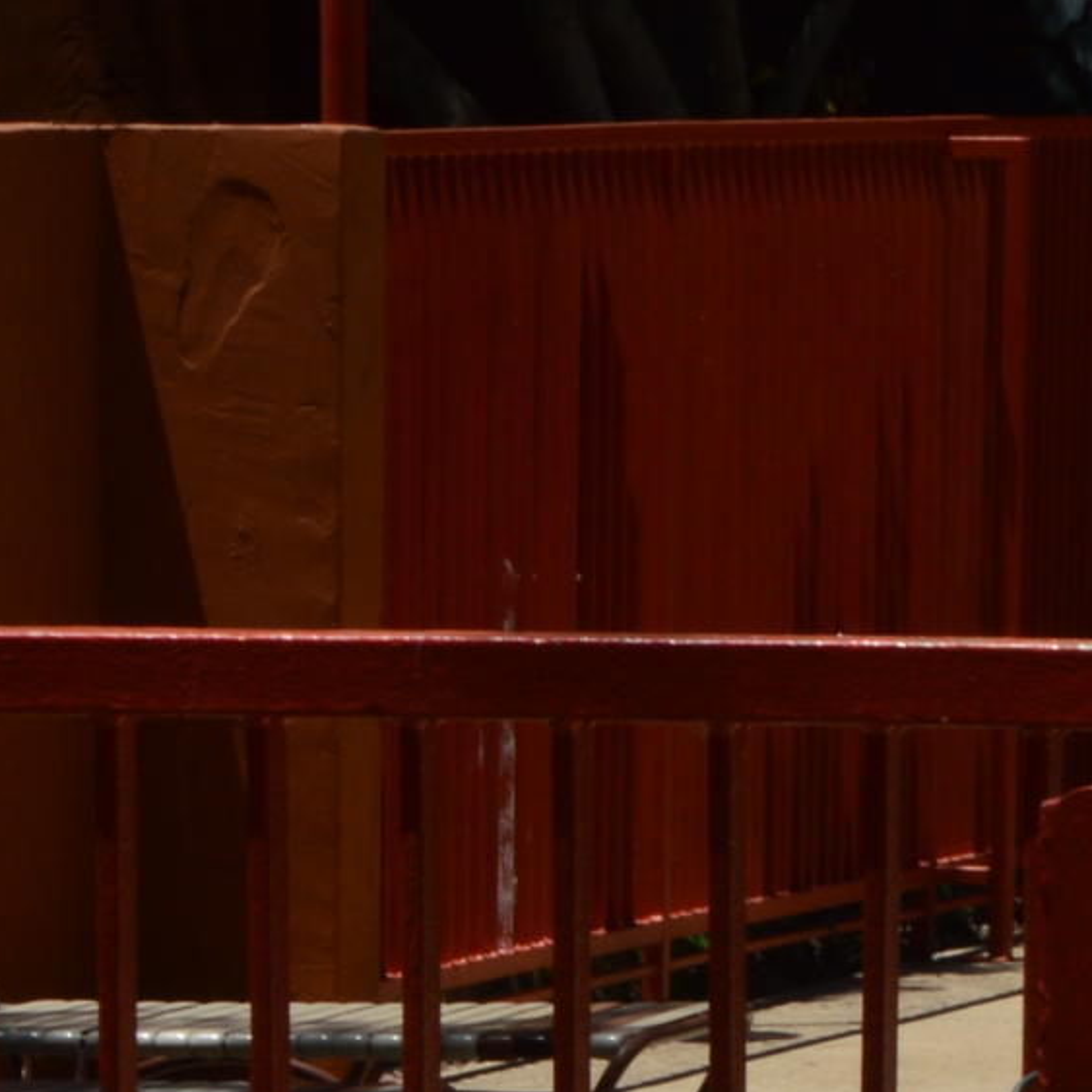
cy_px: 1701
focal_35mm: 326
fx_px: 11635
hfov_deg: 5.4
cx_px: 479
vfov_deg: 5.3
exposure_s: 1/125
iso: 100
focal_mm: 48
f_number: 20
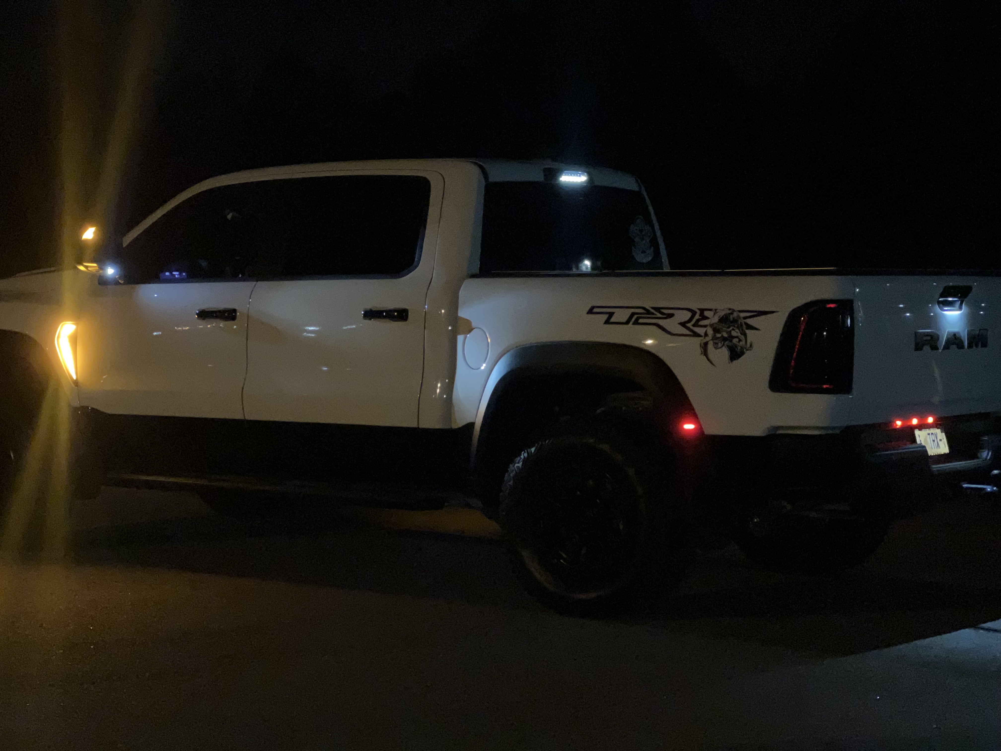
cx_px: 500
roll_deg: -2.3
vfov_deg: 19.1
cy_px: 376
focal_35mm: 77
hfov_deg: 25.3
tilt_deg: -4.2
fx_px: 2227
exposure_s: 1/34
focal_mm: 9
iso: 800
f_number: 2.8
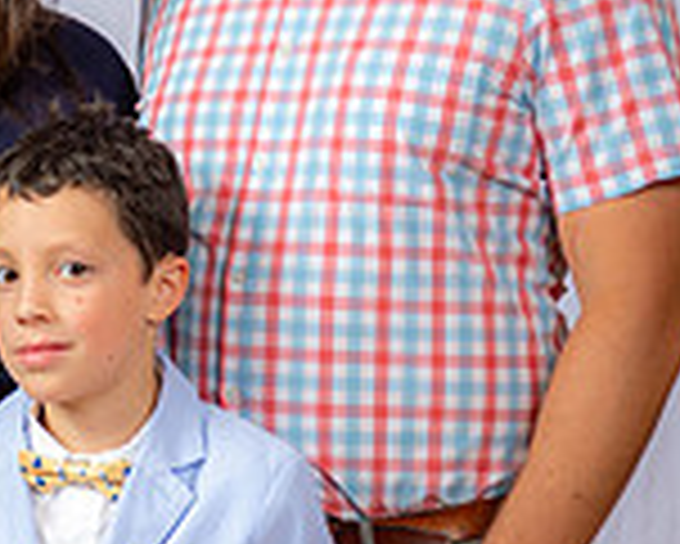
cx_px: 146
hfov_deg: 10.6
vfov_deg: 8.5
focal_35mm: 182
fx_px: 3665
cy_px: 288
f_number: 6.3
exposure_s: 1/160
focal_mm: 65
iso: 250
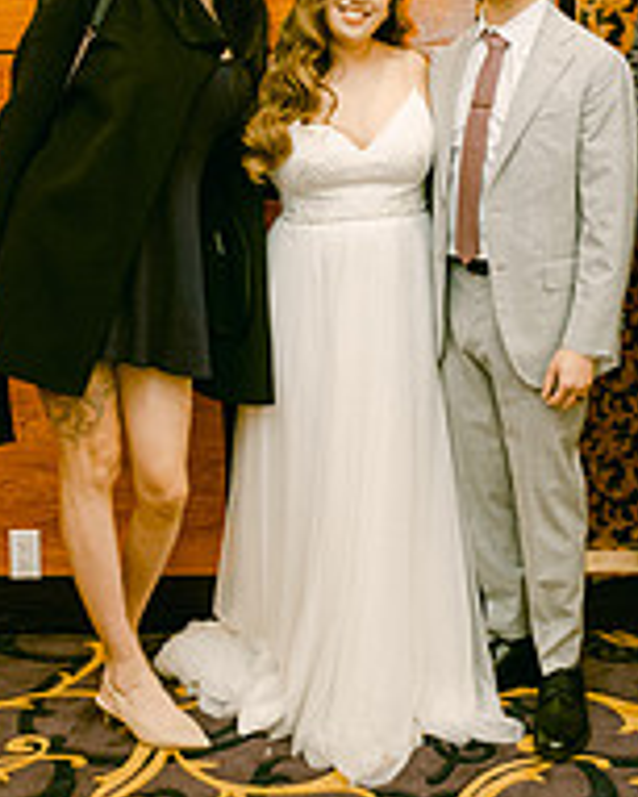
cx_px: 467
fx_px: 1250
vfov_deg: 34.5
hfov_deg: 28.3
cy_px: 188
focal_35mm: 53
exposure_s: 1/125
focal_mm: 16
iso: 800
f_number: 2.8
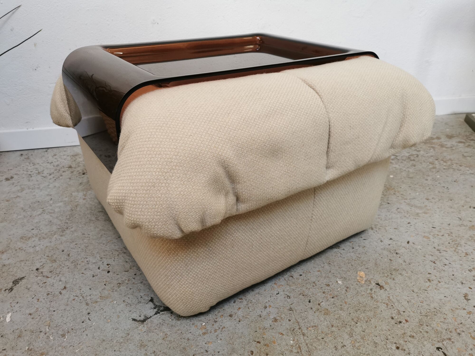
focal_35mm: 27
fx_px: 370
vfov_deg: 51.4
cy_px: 178
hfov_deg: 65.3
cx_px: 238
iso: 160
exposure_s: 1/100
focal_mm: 5.58
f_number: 1.8
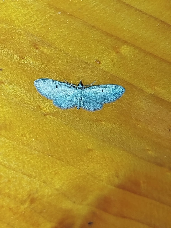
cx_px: 86
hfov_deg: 17.6
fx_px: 553
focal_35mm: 84
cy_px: 114
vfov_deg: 23.3
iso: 160
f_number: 1.7
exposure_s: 1/50
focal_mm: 5.31
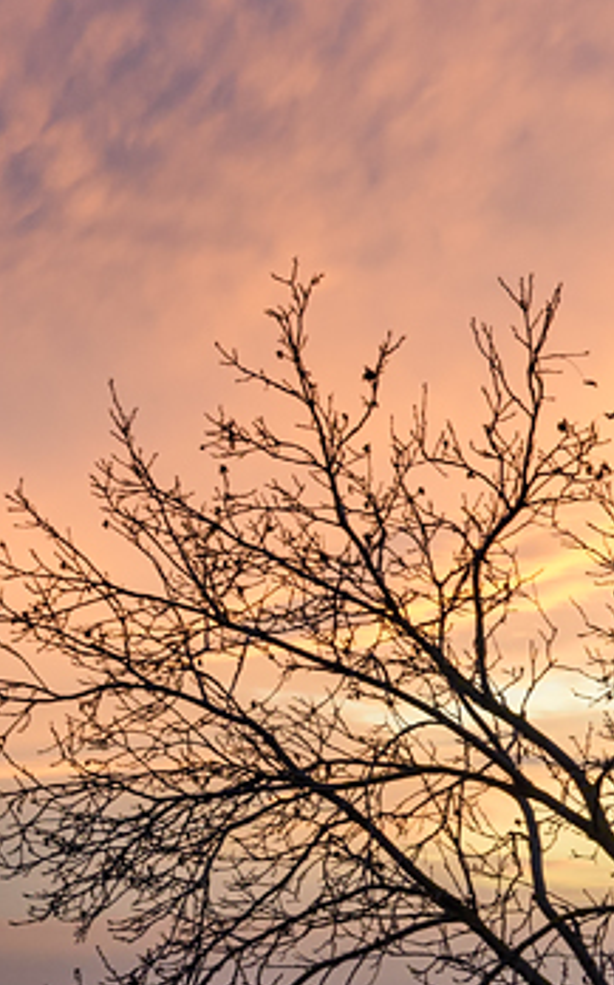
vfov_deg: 17.6
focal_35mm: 116
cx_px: -1002
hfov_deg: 9.6
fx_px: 3111
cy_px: 48
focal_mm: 22
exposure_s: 1/60
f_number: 6.3
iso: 200
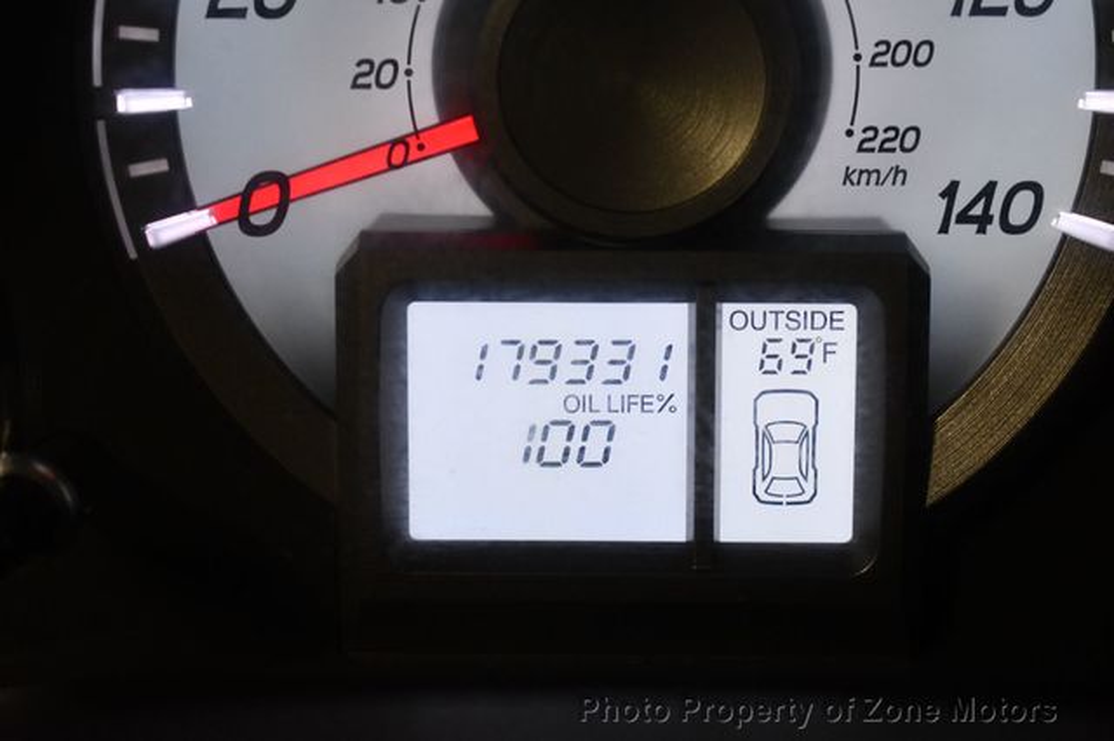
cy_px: 370
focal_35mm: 82
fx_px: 2536
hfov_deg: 24.8
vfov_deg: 16.6
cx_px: 557
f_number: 5.6
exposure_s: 1/125
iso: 2800
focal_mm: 55
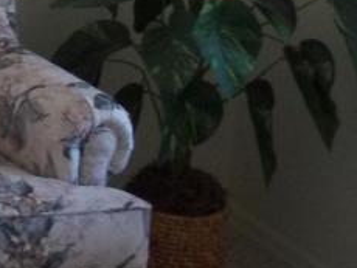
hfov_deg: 11.0
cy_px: -122
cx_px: -411
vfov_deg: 9.1
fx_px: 1652
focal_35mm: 160
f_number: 3.1
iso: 160
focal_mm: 6.5
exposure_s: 1/20
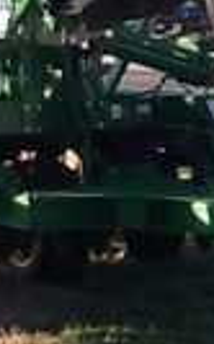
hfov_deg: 6.9
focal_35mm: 191
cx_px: 165
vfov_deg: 10.9
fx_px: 1784
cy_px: 8
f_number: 2.4
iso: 40
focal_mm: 2.03
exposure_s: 1/315
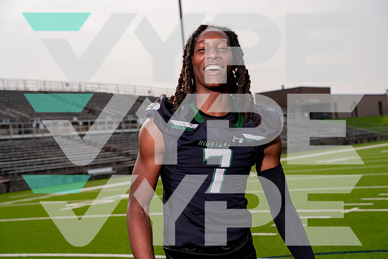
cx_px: 194
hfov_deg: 33.4
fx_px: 647
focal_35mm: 60
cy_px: 130
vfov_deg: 22.6
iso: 100
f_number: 5.6
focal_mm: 60
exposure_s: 1/1250
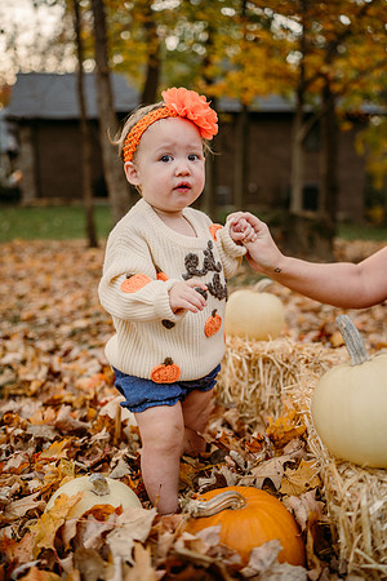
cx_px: 194
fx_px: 564
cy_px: 290
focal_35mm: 35
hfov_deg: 37.9
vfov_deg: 54.4
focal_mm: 35
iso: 250
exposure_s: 1/500
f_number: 2.2
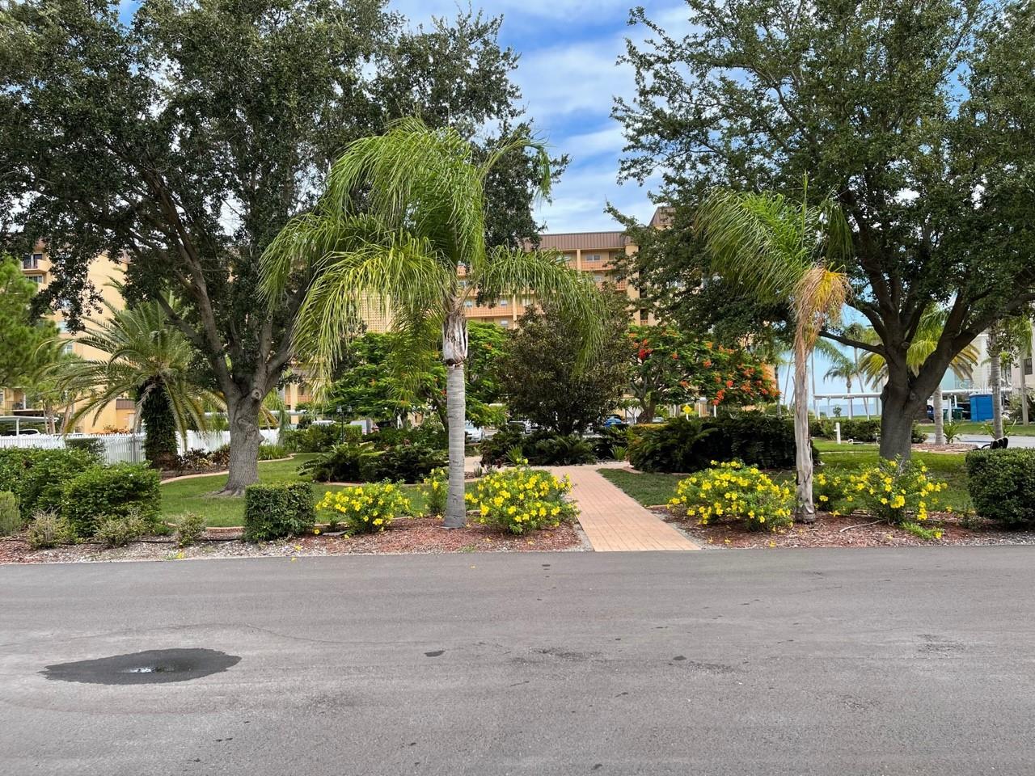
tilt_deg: +0.7
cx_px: 518
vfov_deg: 53.1
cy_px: 388
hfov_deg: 67.3
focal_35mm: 26
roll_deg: +1.7
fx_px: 777
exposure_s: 1/1130
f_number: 1.6
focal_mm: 5.1
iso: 32
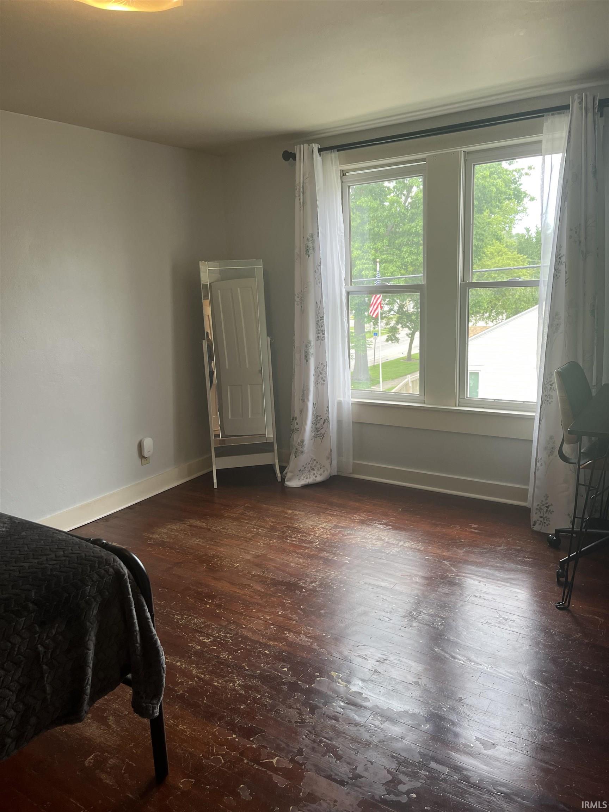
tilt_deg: -12.0
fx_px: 610
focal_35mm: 26
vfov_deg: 67.3
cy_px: 406
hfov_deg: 53.1
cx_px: 304
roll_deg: +2.6
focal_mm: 5.1
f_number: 1.6
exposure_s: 1/120
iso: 50
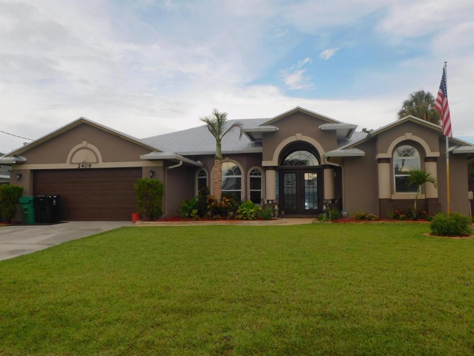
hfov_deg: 60.0
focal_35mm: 30
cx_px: 237
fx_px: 411
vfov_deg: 46.8
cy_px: 178
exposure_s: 1/800
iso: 125
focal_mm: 5.3
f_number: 3.2
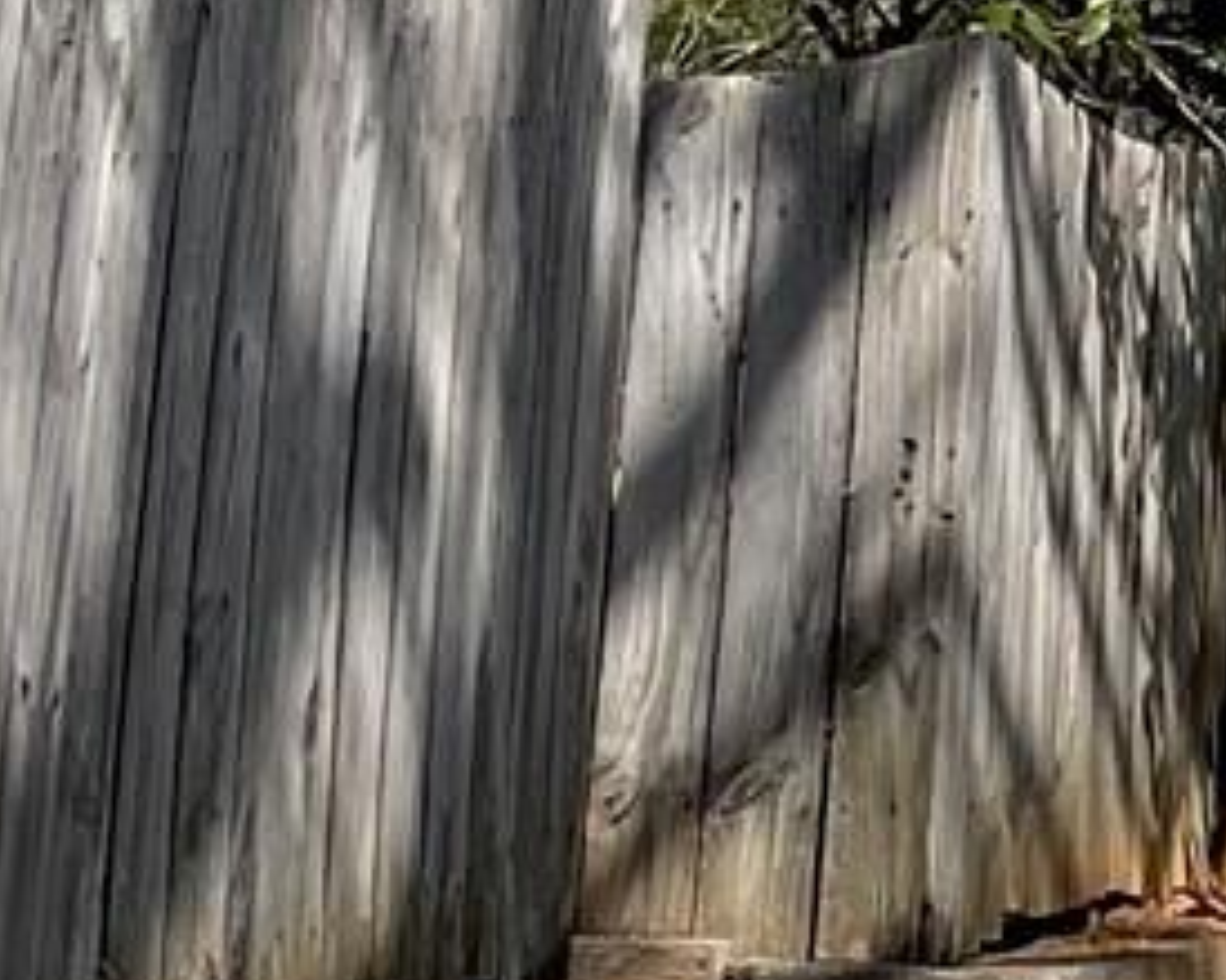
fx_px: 6892
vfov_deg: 8.0
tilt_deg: +11.5
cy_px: -456
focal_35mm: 190
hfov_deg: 8.9
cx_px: 3253
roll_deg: +0.1
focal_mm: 4.2
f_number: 1.6
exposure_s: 1/2212
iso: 32
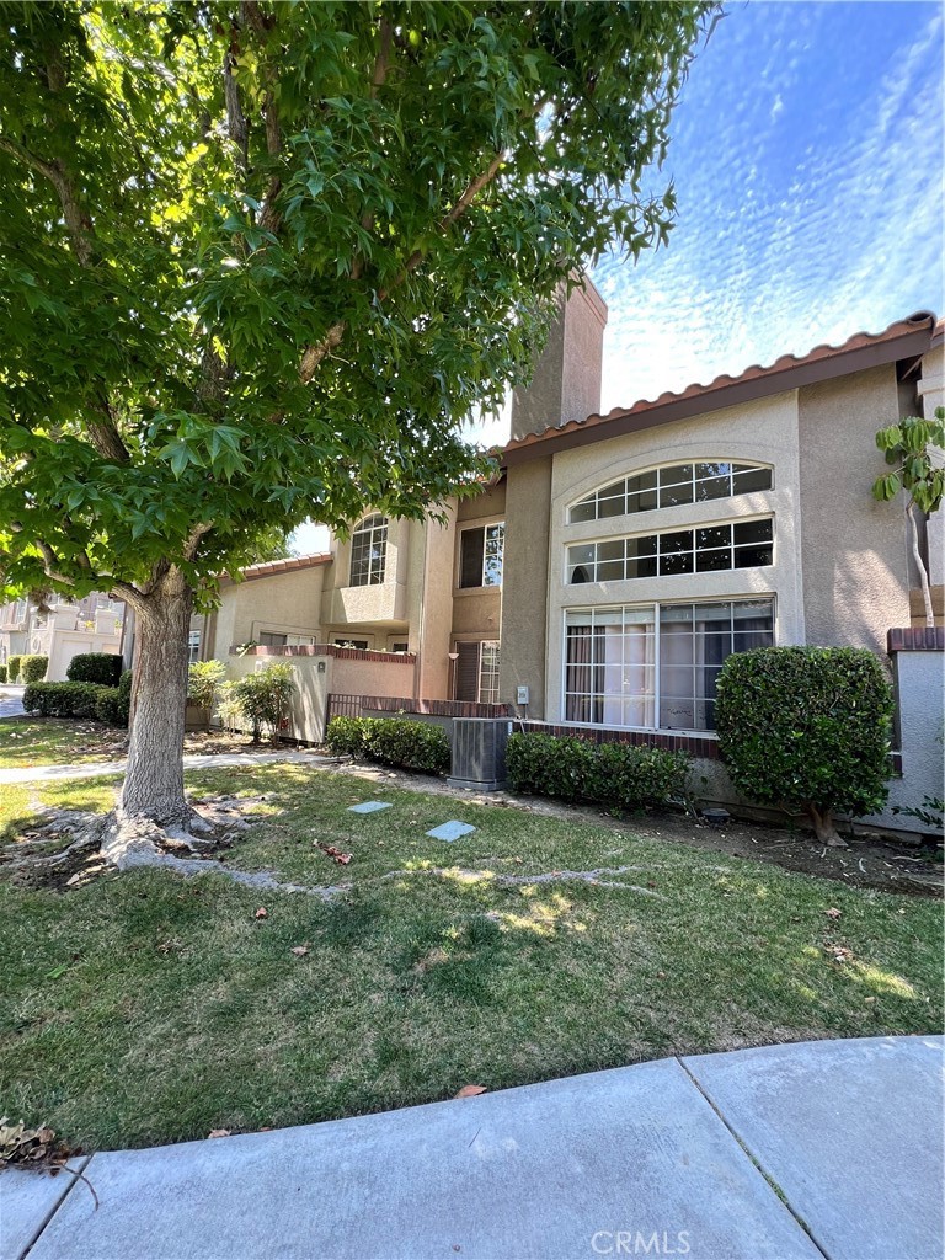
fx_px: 473
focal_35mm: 13
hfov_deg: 89.9
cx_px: 472
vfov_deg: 106.2
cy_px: 630
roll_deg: -2.3
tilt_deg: +7.6
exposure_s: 1/114
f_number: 1.8
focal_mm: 1.57
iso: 32
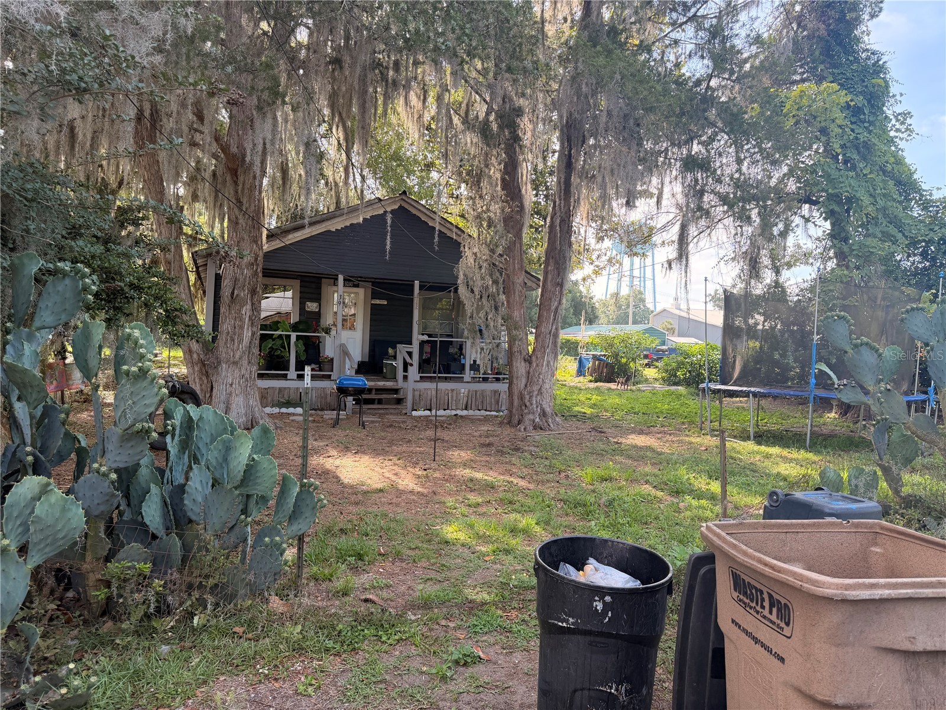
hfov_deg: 71.6
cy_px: 355
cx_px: 473
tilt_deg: -1.0
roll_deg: -1.4
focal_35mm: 24
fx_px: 656
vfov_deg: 56.8
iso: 100
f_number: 1.78
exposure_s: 1/383
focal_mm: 6.76
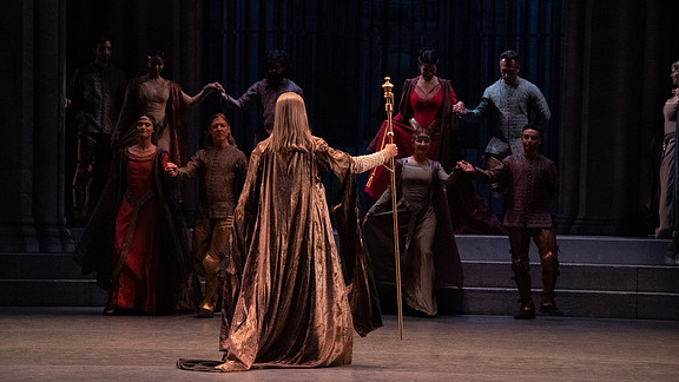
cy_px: 186
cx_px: 338
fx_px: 3439
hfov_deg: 11.3
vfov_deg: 6.4
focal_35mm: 191
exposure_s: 1/320
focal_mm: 181
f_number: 9
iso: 20000
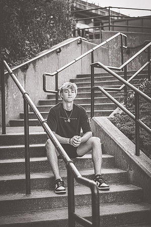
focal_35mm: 70
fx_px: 440
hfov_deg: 19.5
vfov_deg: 28.8
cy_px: 114
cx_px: 76
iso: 800
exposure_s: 1/160
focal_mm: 70
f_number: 2.8
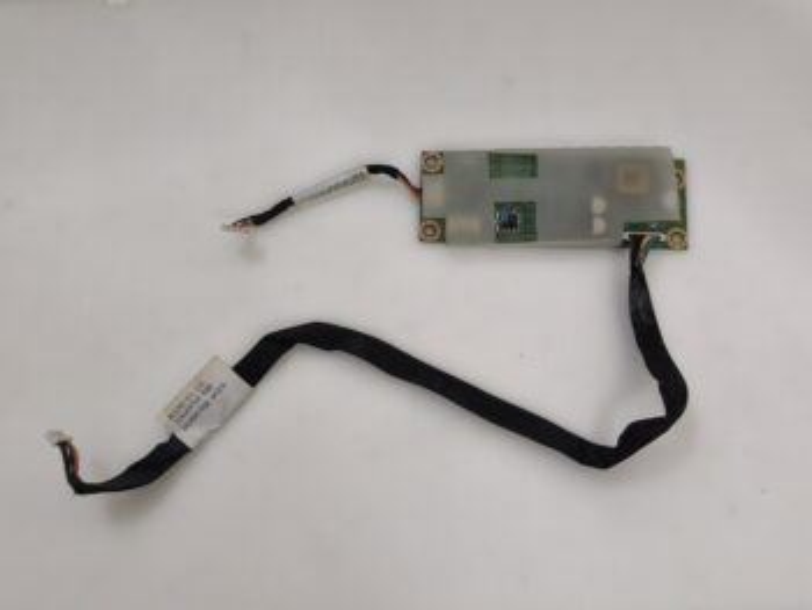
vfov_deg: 40.7
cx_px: 406
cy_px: 305
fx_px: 822
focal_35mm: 35
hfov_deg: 52.6
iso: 320
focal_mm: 6.57
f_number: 1.6
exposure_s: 1/50
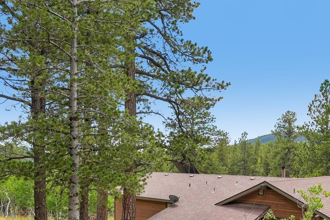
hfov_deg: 52.9
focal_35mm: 35
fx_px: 321
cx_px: 230
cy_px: 161
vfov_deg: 37.1
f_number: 8
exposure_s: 1/200
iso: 100
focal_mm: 14
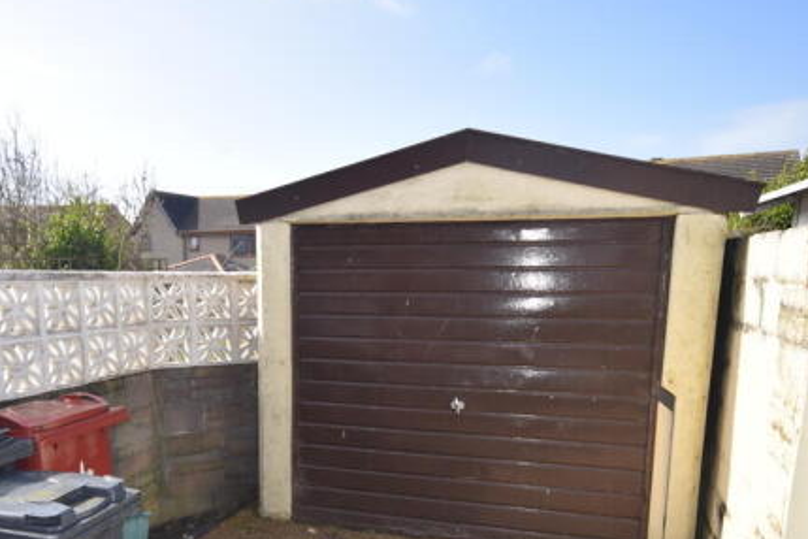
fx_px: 668
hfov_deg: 61.7
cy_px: 385
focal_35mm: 30
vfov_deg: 42.9
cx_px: 314
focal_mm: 13
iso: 100
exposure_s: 1/200
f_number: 7.1
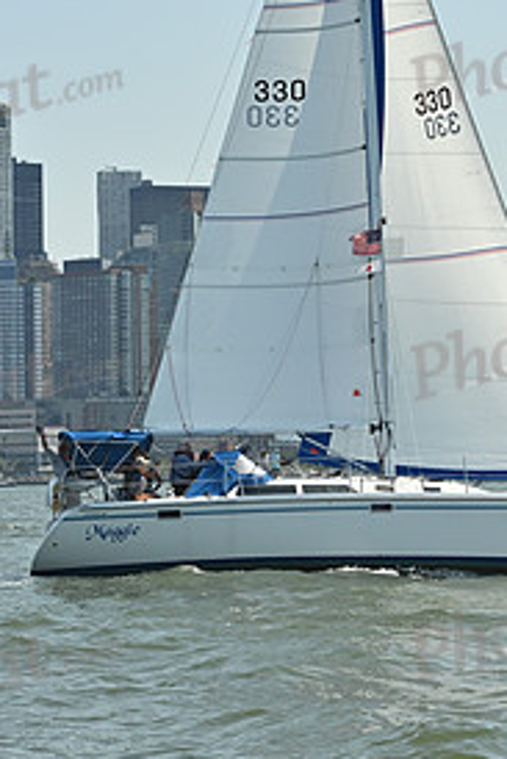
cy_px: 224
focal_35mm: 148
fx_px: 3122
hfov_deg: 9.3
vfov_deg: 13.8
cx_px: 267
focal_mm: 70
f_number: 10
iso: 320
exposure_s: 1/1000
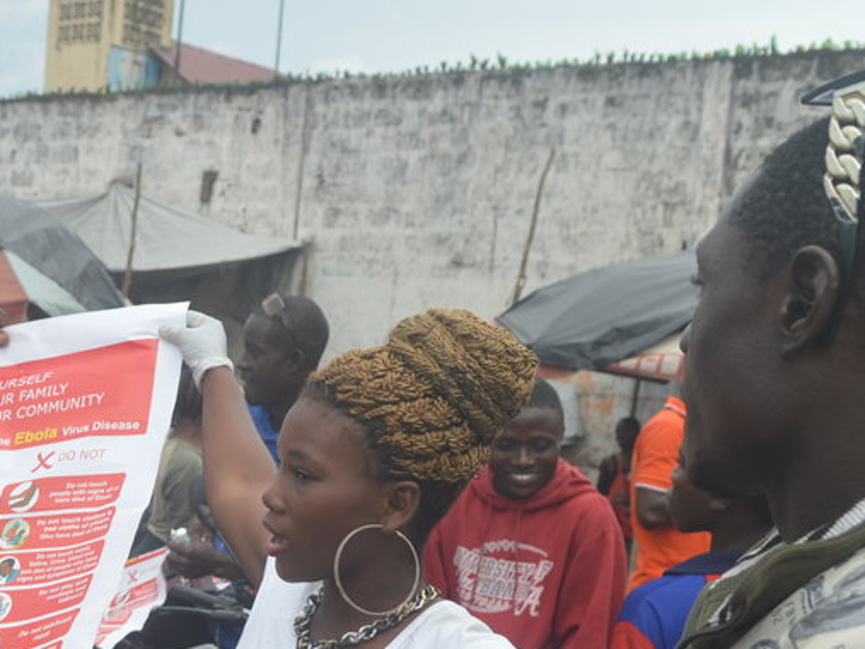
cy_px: 570
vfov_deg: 21.5
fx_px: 1673
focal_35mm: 67
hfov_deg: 28.0
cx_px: 102
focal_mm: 23
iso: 100
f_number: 5.6
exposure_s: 1/125
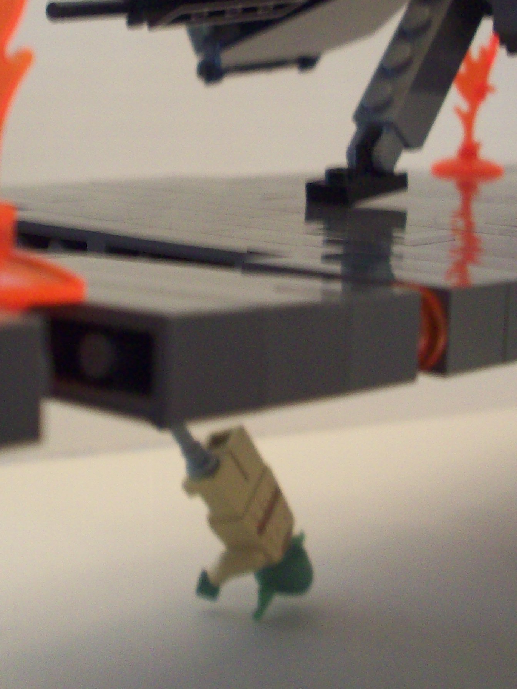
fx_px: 1255
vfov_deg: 30.3
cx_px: 170
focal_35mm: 63
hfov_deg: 23.2
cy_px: 193
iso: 160
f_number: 2.8
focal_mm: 6.2
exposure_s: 1/25.1
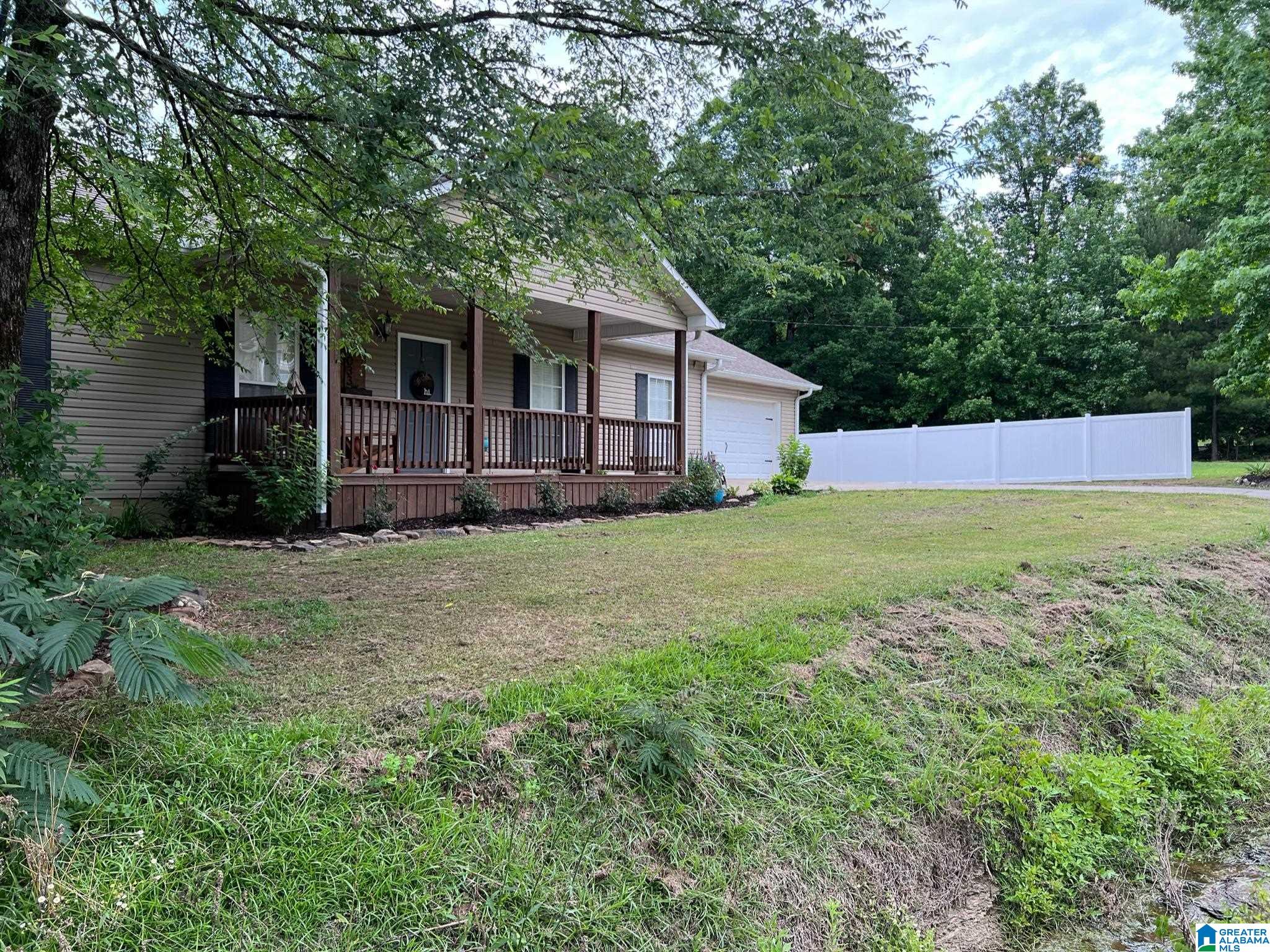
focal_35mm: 26
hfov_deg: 67.3
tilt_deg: +0.1
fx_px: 954
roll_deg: -0.2
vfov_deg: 53.0
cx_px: 635
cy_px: 476
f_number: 1.5
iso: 64
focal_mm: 5.7
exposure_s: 1/135
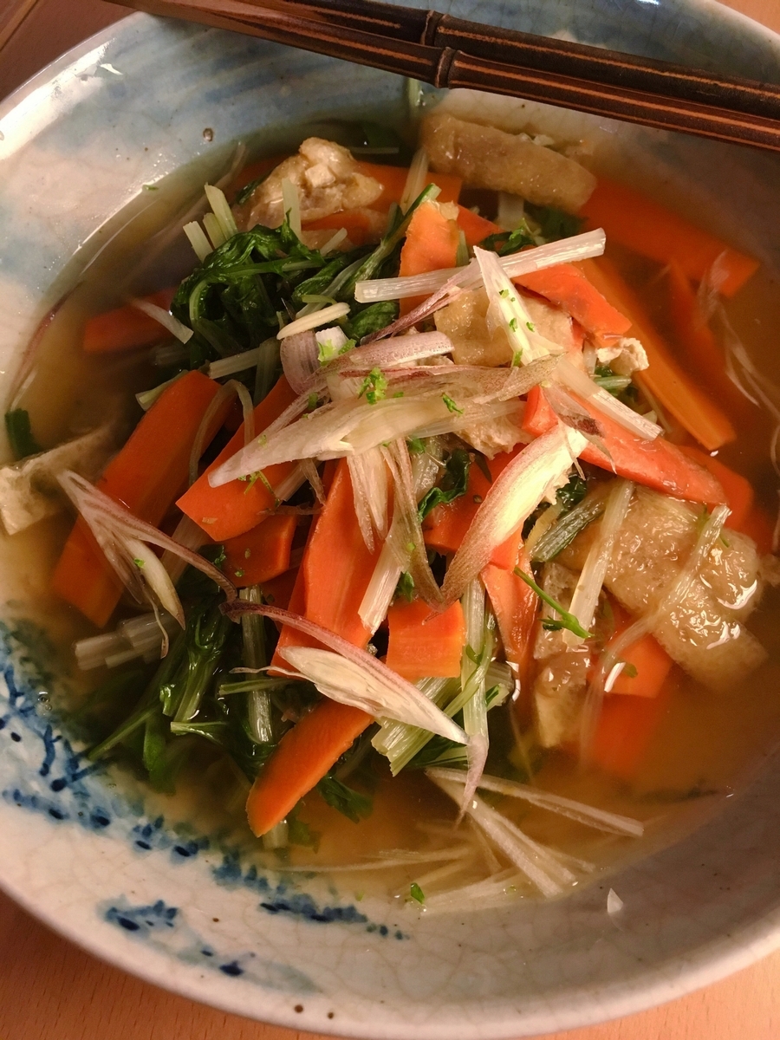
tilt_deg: -67.9
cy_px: 520
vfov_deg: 61.7
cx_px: 390
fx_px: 871
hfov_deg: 48.2
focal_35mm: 29
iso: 160
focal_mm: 4.15
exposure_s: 1/30
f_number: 2.2
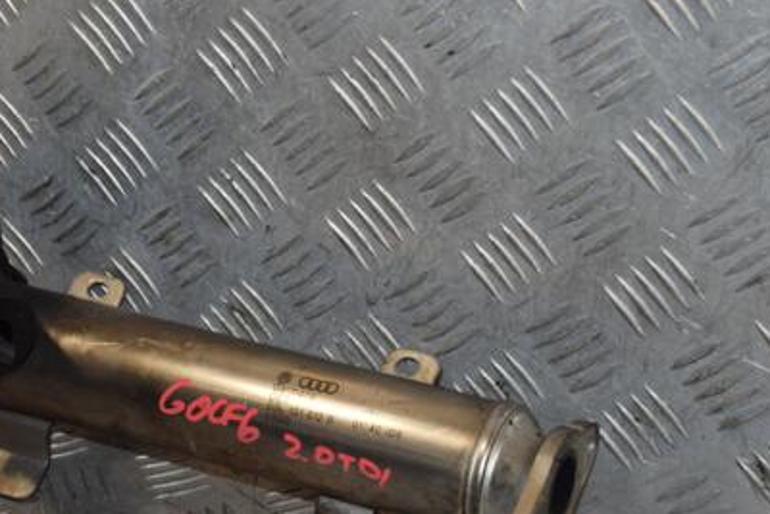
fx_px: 2503
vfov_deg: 11.7
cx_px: 219
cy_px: 379
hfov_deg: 17.4
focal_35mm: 117
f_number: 9
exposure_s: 1/200
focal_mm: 52
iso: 800
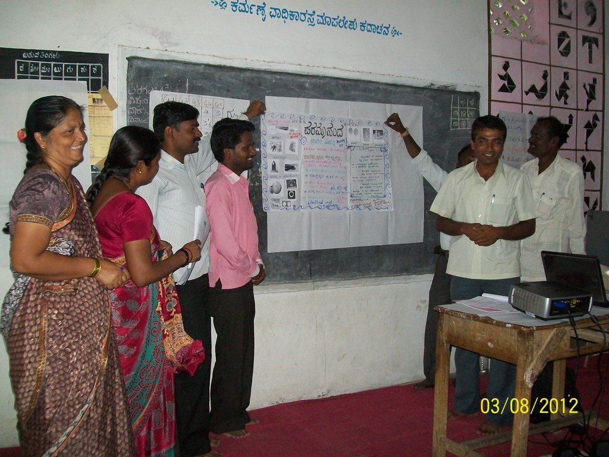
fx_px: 633
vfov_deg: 39.7
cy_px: 228
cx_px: 304
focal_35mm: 36
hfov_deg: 51.4
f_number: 2.7
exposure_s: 1/60
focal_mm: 6
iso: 160
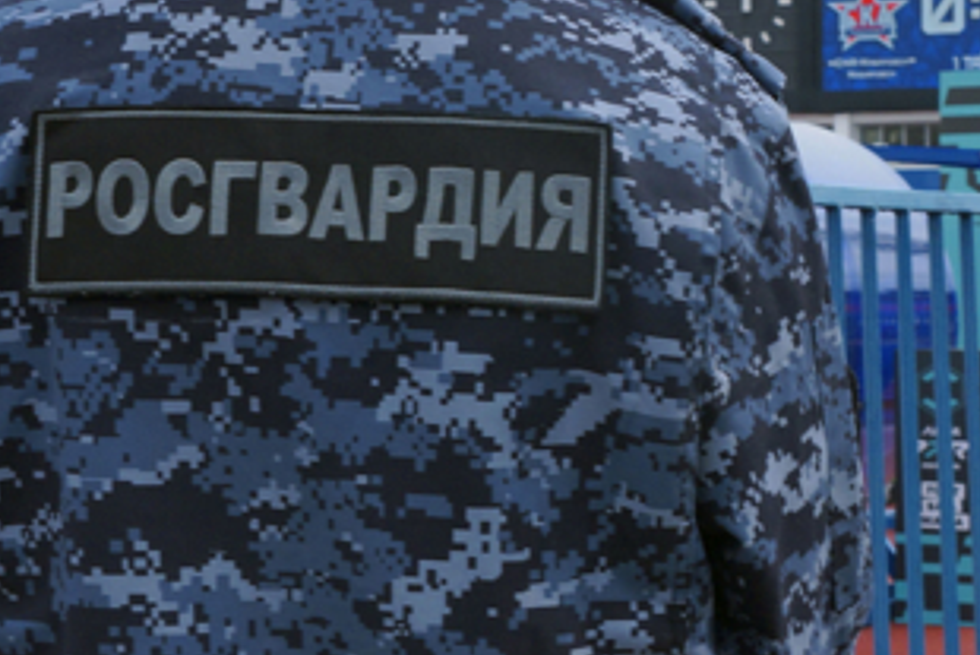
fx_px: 3023
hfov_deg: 18.4
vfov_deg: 12.3
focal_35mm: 111
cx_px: 662
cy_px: 63
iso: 100
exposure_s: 1/320
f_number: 8
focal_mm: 22
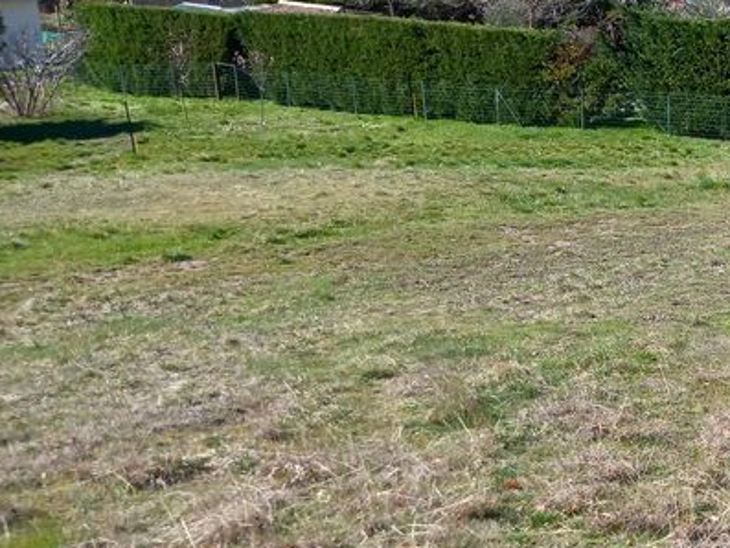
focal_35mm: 63
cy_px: 320
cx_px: 907
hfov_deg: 26.7
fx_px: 1329
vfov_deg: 23.3
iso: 25
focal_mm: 4.6
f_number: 2
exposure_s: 1/444
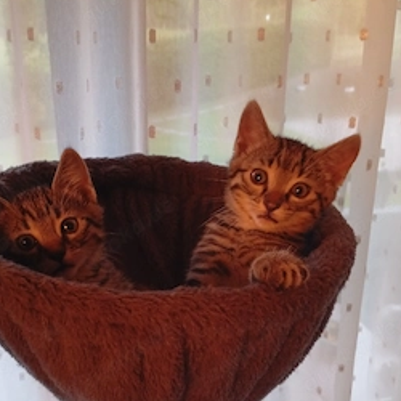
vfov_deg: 43.4
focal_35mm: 38
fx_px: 498
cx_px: 186
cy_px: 257
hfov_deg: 43.8
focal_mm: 3.98
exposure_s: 1/20
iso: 1364
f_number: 1.8
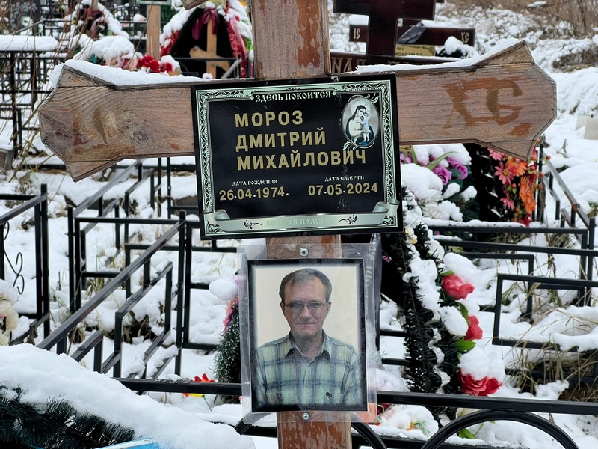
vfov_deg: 19.1
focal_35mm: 77
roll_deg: +0.1
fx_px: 1330
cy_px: 224
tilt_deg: -11.5
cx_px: 299
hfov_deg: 25.3
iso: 50
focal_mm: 9
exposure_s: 1/99
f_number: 2.8
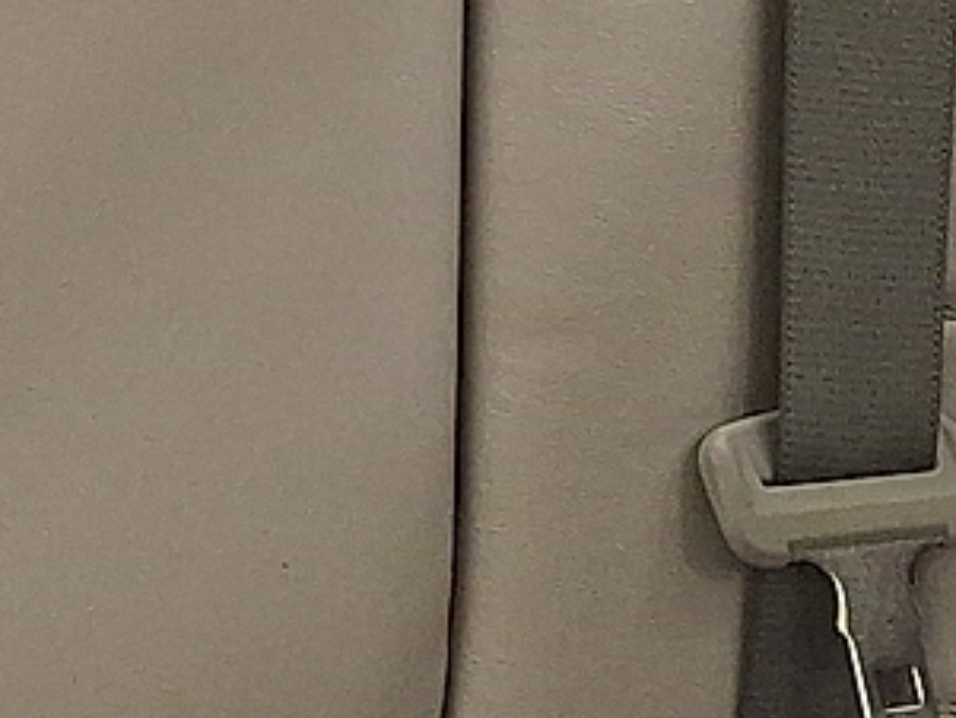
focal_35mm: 133
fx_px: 3675
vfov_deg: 10.9
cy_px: -216
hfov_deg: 14.7
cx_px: 143
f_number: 1.8
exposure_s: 1/120
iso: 192
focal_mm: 4.69
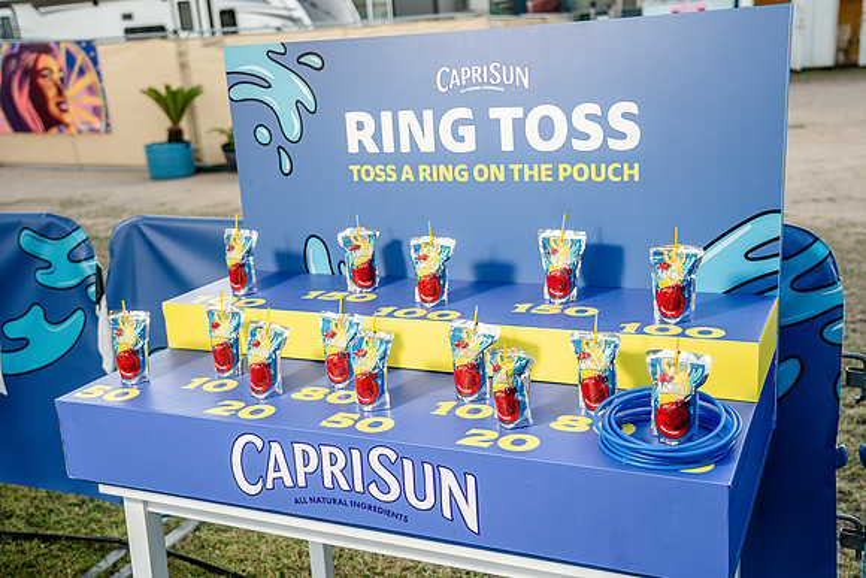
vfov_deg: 34.2
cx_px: 433
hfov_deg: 49.5
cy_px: 289
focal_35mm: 39
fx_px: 938
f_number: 4
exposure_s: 1/200
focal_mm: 39
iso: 320
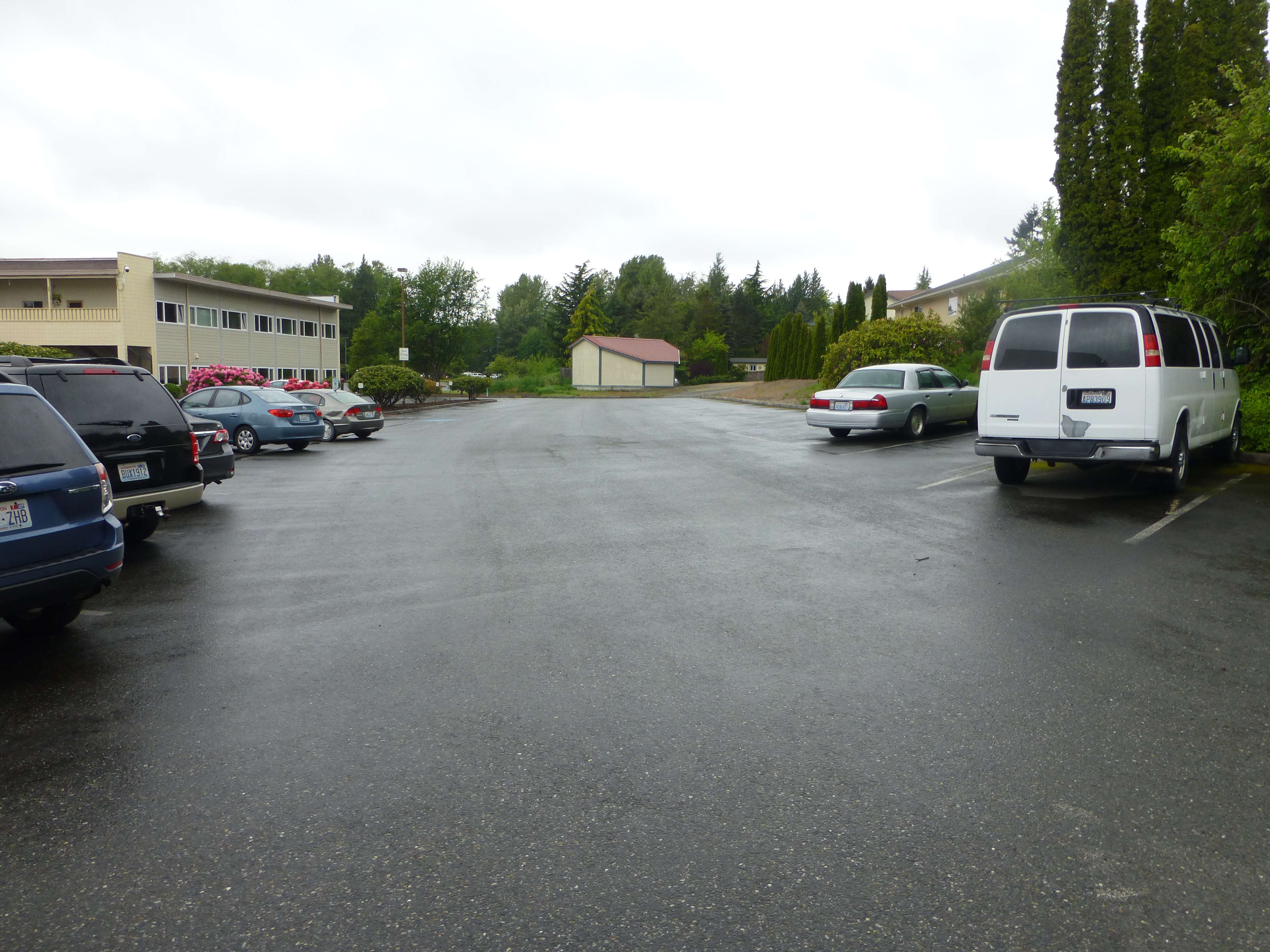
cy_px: 476
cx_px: 635
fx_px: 881
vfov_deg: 56.8
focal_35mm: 24
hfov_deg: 71.6
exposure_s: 1/250
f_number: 4
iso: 100
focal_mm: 4.3
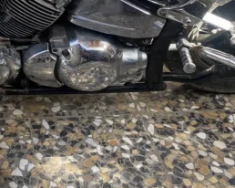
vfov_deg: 23.4
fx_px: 438
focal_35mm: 63
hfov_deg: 28.3
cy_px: 8
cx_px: 2
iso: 32
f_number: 1.8
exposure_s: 1/122
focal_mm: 4.25
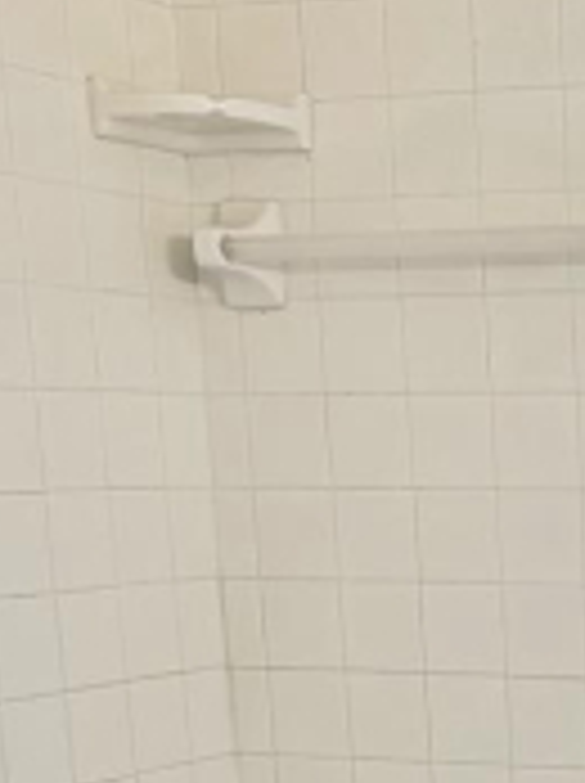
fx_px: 2078
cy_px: 992
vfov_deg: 19.8
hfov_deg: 14.7
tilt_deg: -13.1
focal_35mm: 92
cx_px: 936
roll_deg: -0.3
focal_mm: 6.76
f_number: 1.78
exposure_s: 1/239
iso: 160
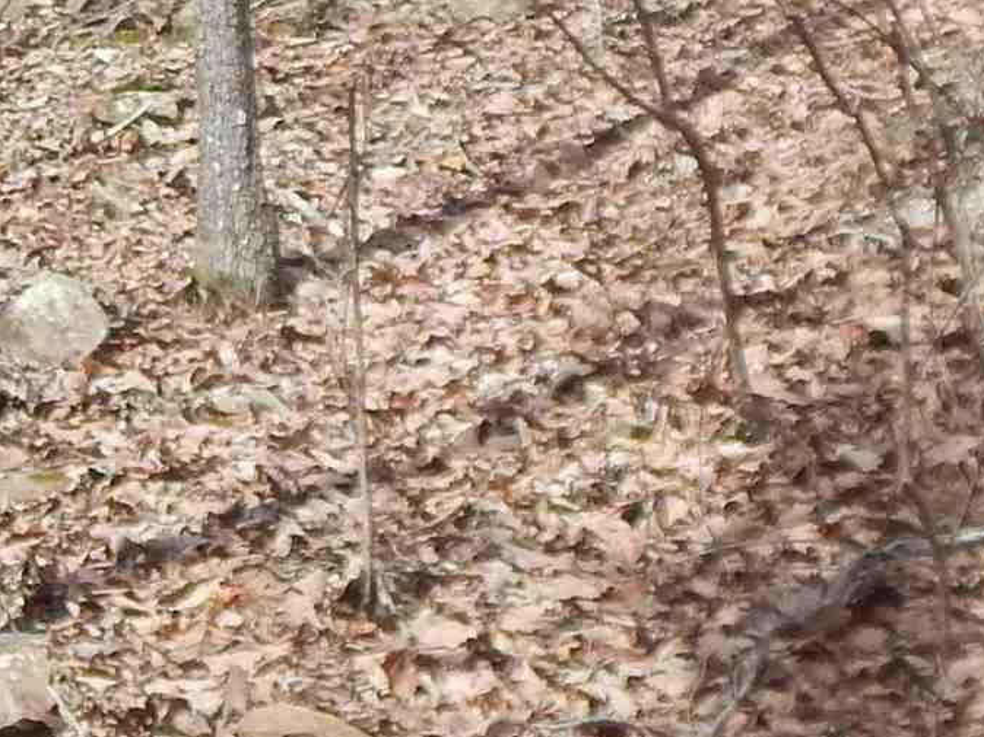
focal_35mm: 196
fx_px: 5570
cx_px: 255
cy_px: -117
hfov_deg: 10.1
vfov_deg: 7.5
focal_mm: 7.7
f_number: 3.6
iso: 125
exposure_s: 1/500
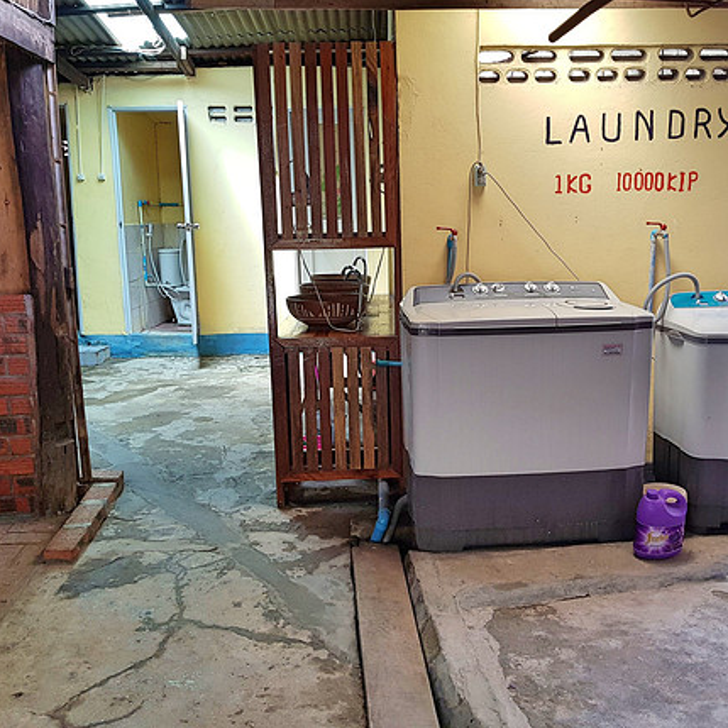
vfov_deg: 52.5
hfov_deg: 52.3
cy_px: 365
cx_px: 420
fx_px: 738
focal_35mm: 31
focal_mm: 4.2
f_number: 1.7
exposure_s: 1/100
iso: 64
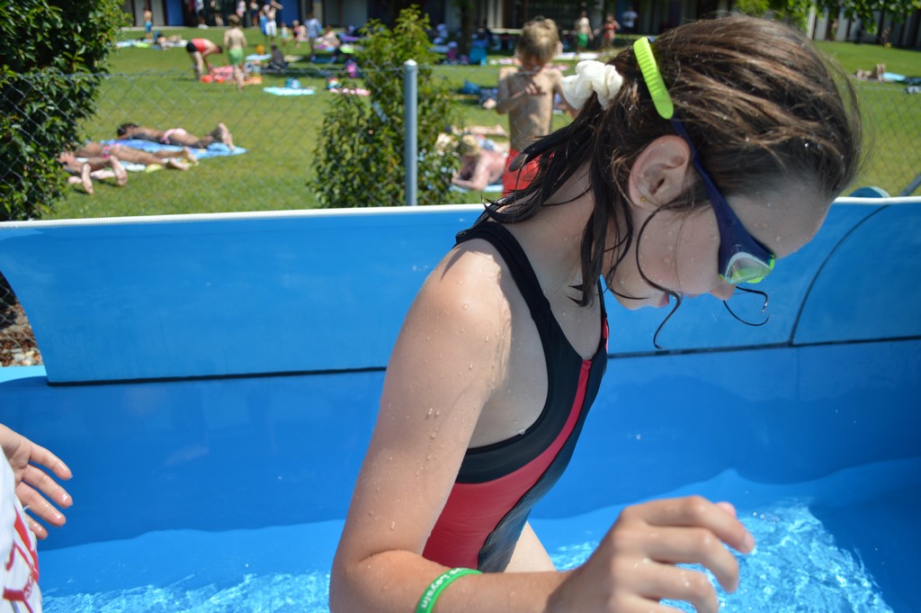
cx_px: 460
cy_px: 306
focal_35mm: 27
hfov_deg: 67.4
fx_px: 690
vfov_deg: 47.9
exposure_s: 1/1000
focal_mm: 18
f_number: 3.5
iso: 100
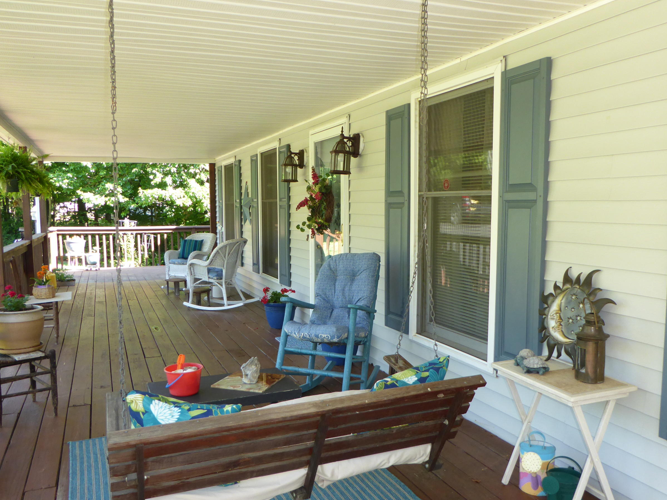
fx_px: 578
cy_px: 268
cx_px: 342
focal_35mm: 30
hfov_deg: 60.0
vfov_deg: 46.8
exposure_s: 1/60
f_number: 3.3
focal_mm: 4.3
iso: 160
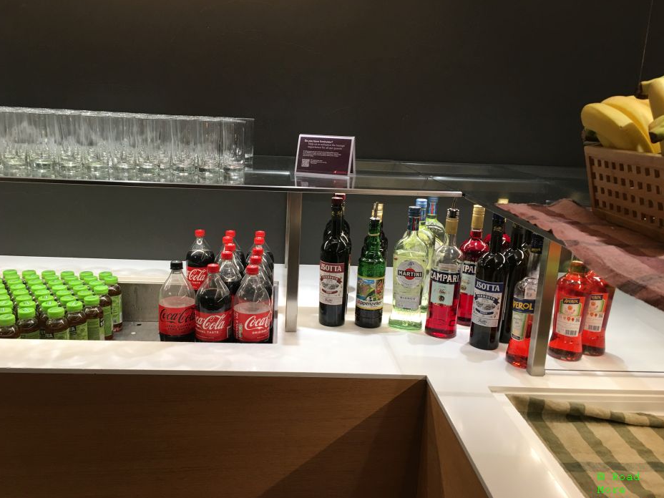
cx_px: 326
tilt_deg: -12.2
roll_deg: -2.0
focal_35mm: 30
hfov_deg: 60.0
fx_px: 575
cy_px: 251
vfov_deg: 46.8
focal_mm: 4.15
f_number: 2.2
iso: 40
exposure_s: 1/33
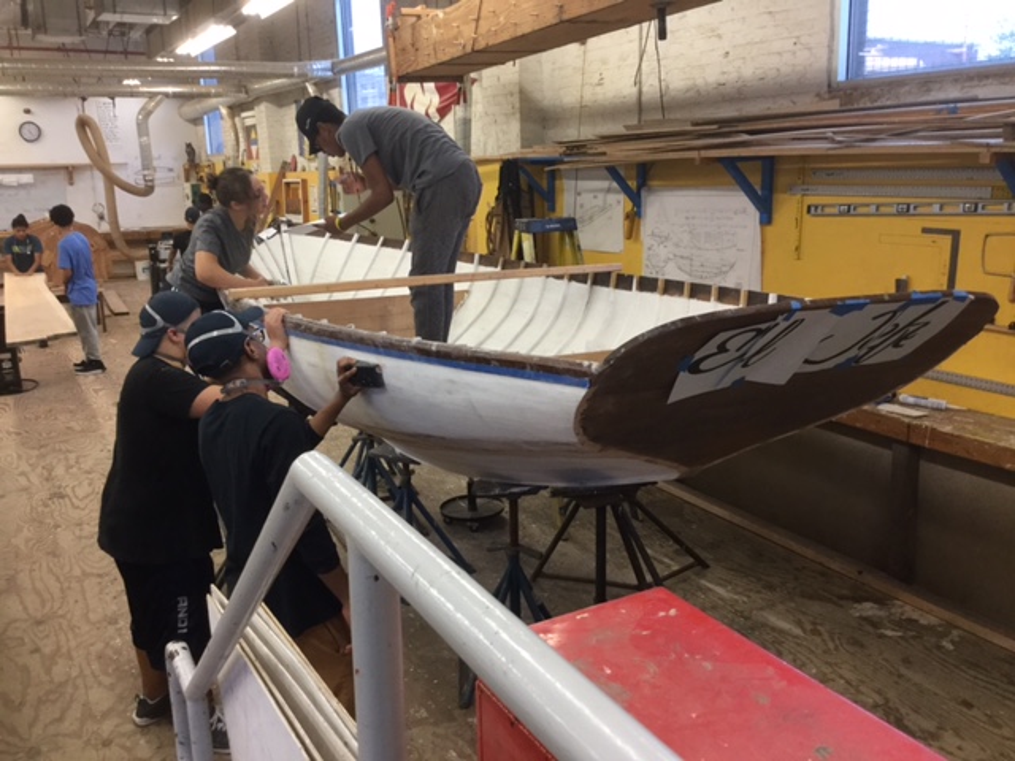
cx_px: 508
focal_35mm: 31
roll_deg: +1.1
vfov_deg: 45.4
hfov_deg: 58.4
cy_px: 380
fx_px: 909
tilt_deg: -13.2
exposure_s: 1/30
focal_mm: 3.3
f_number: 2.4
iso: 80
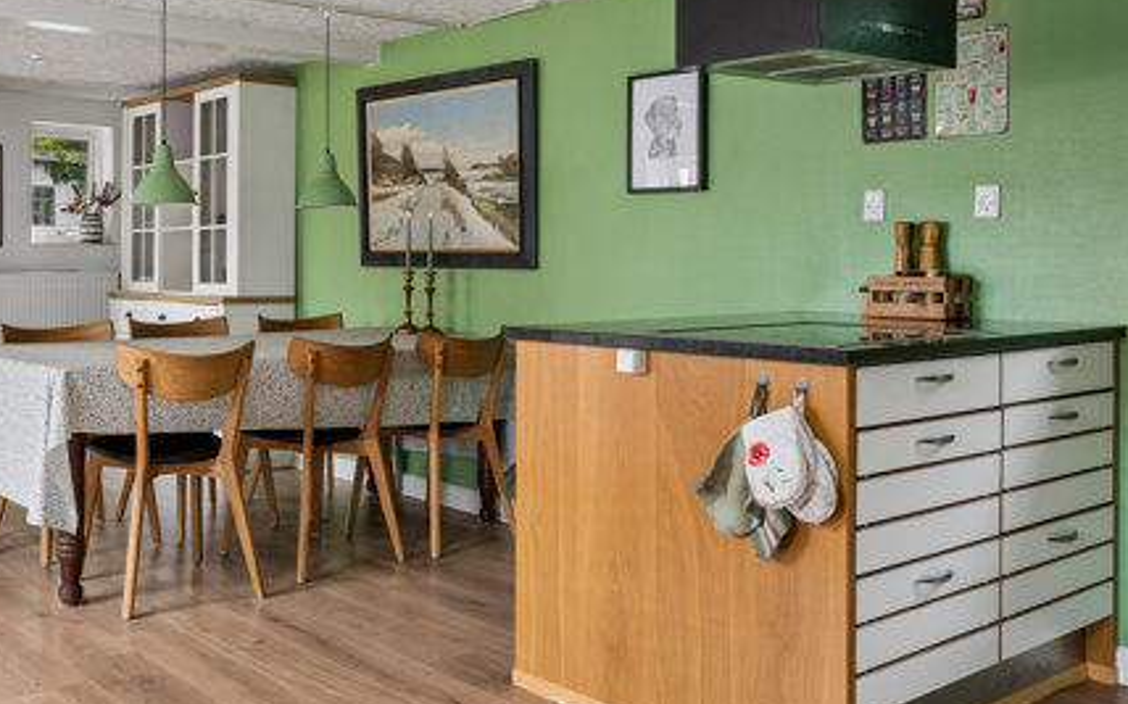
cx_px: 337
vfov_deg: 31.9
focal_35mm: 40
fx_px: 1229
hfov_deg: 48.1
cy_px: 283
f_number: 8
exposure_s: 1/8
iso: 400
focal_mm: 14
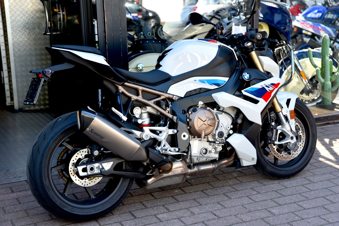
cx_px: 170
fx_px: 584
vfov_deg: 21.9
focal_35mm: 62
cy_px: 113
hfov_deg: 32.4
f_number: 4
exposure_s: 1/60
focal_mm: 62
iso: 100
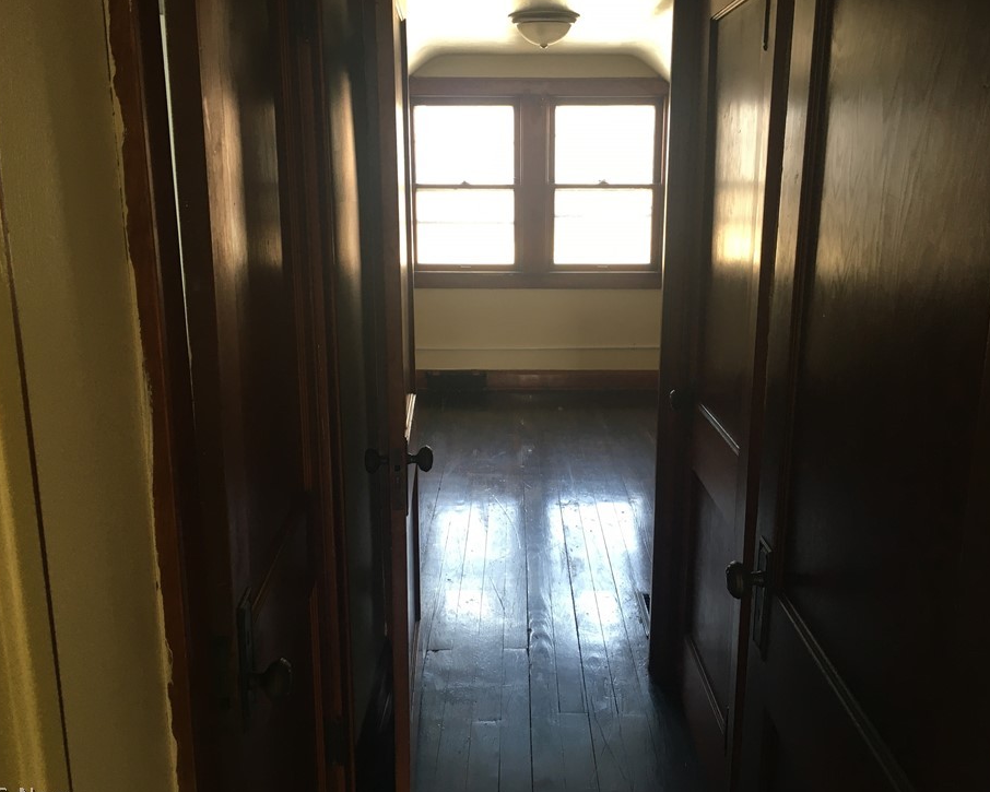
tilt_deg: -14.4
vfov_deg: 45.8
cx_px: 515
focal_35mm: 32
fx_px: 938
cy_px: 395
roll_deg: -0.5
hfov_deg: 55.6
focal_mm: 4.15
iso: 64
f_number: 2.2
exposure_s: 1/30
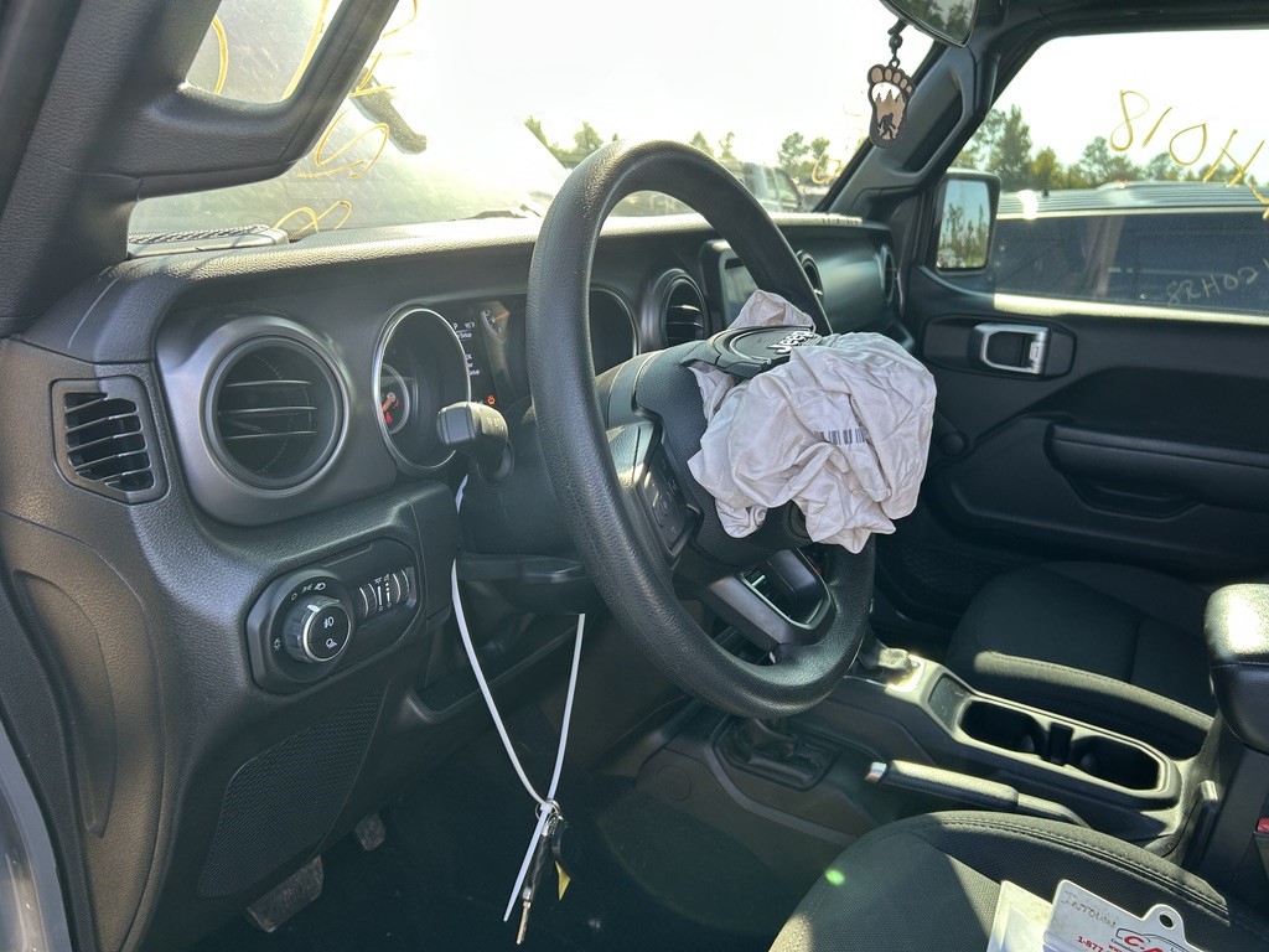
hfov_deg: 67.3
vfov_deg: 53.1
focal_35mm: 26
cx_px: 634
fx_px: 953
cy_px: 476
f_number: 1.5
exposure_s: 1/170
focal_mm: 5.7
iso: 40
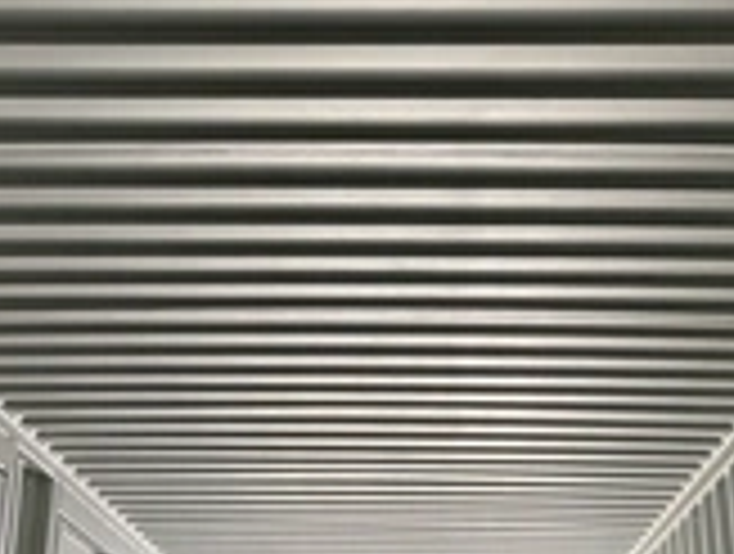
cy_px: 23
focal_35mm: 71
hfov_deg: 27.3
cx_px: 378
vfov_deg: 20.3
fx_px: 1509
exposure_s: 1/60
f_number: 1.8
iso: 80
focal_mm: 3
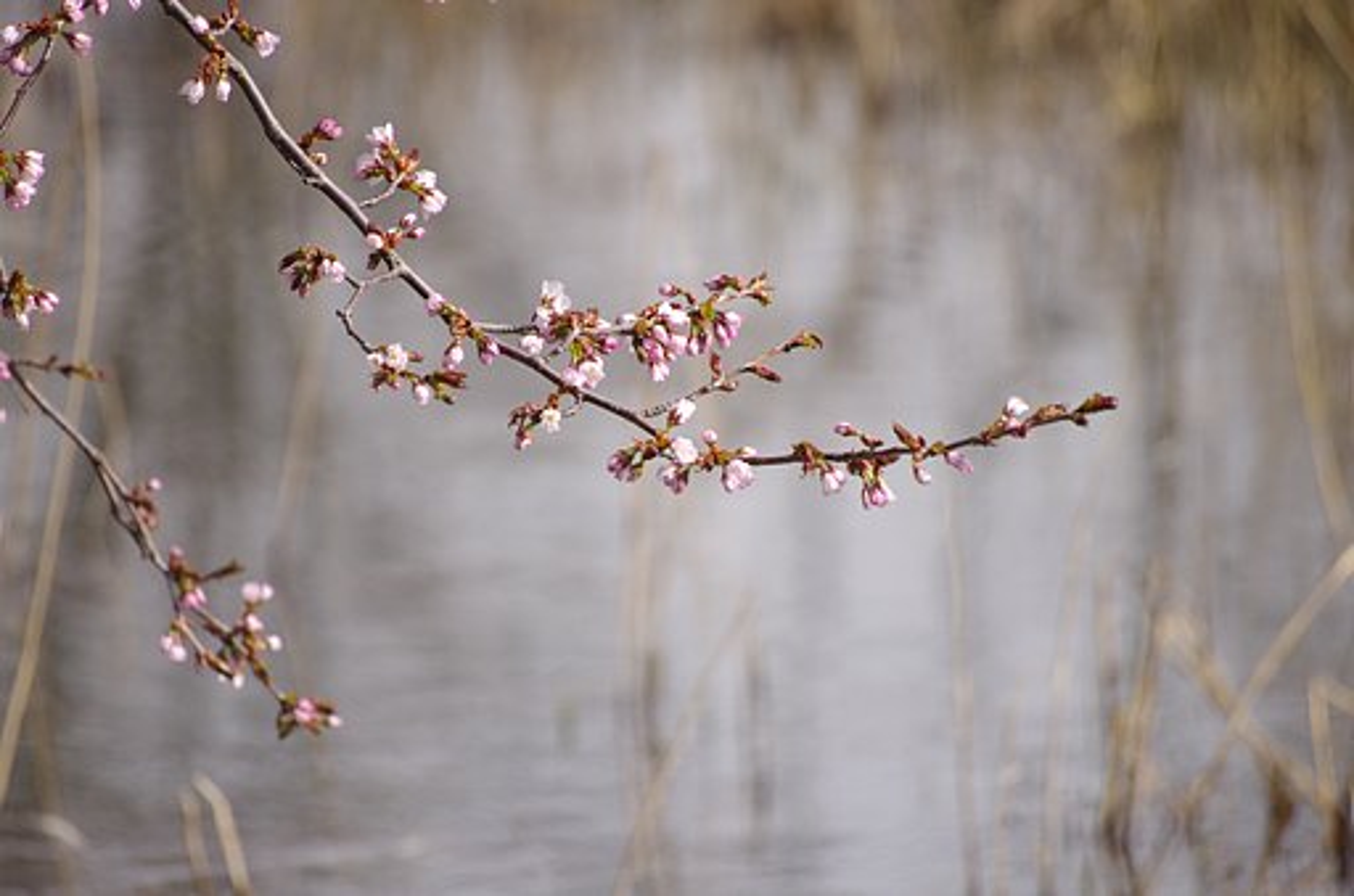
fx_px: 16888
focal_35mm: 450
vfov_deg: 3.0
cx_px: 677
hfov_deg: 4.6
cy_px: 448
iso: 400
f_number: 5.6
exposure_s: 1/250
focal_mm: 300
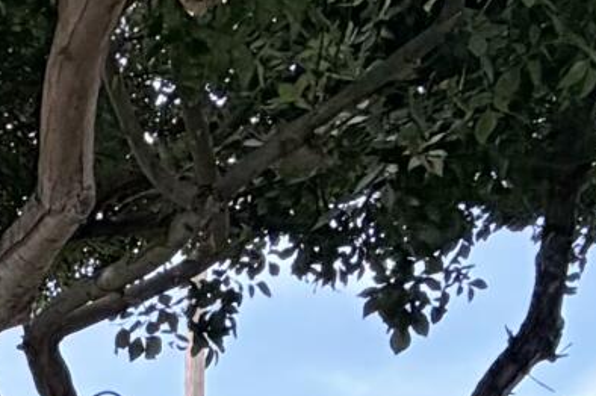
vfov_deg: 9.5
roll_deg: -0.8
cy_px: 1200
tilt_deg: -2.8
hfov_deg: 15.3
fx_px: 1836
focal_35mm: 111
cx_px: -549
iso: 40
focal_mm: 2.22
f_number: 2.2
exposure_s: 1/770
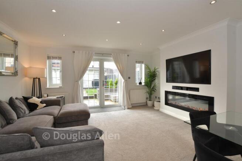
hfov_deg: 100.4
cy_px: 80
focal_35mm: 15
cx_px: 121
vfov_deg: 77.4
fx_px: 101
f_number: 8
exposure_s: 1/8
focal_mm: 10
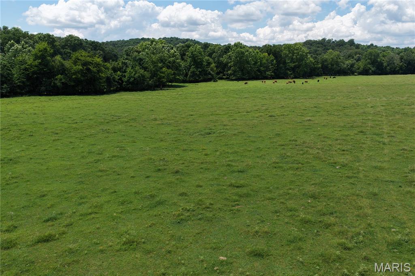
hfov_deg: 65.5
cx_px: 208
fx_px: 323
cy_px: 138
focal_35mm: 28
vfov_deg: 46.4
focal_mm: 14.45
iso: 100
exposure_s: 1/800
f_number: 2.8
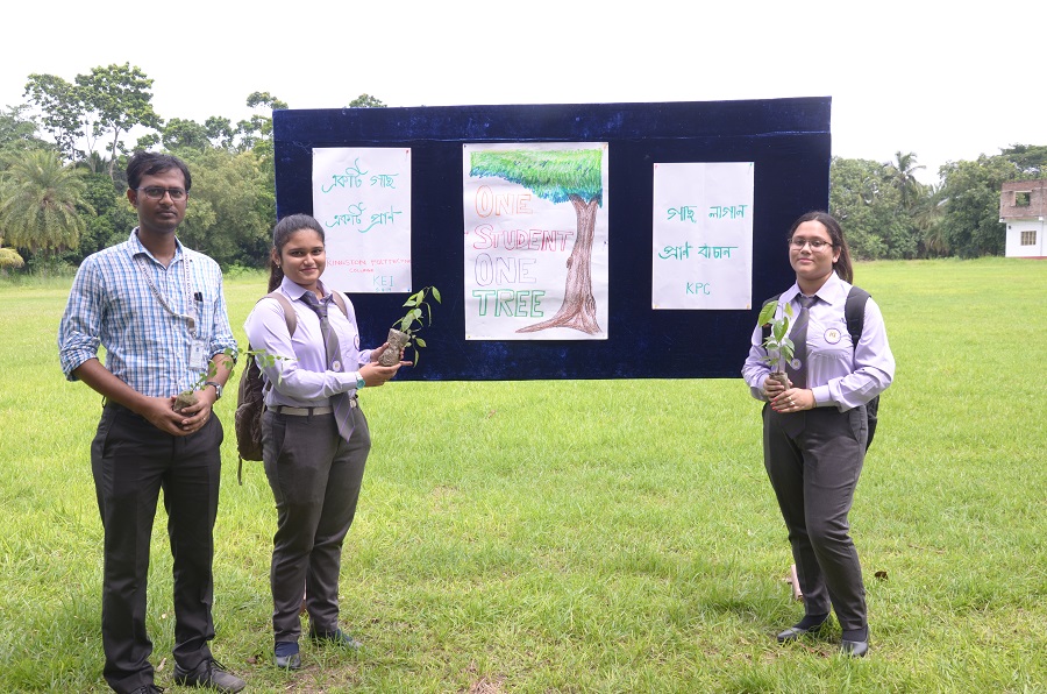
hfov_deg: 51.4
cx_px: 524
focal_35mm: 38
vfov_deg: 35.3
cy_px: 347
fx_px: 1088
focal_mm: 25
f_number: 5.6
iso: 100
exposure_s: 1/100
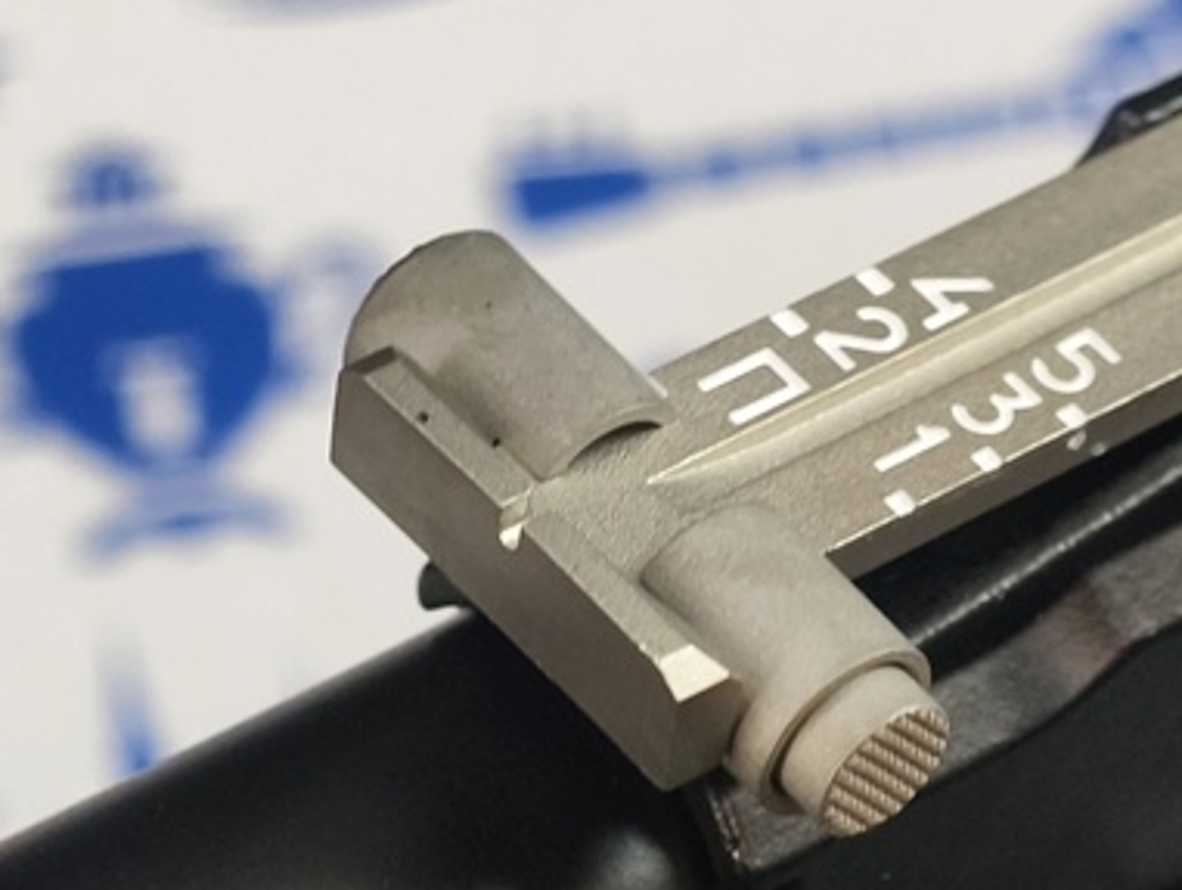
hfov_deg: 7.4
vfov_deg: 5.6
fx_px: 9166
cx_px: 1018
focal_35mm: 268
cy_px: 484
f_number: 2.67
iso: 1023
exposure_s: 1/30
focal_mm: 22.48
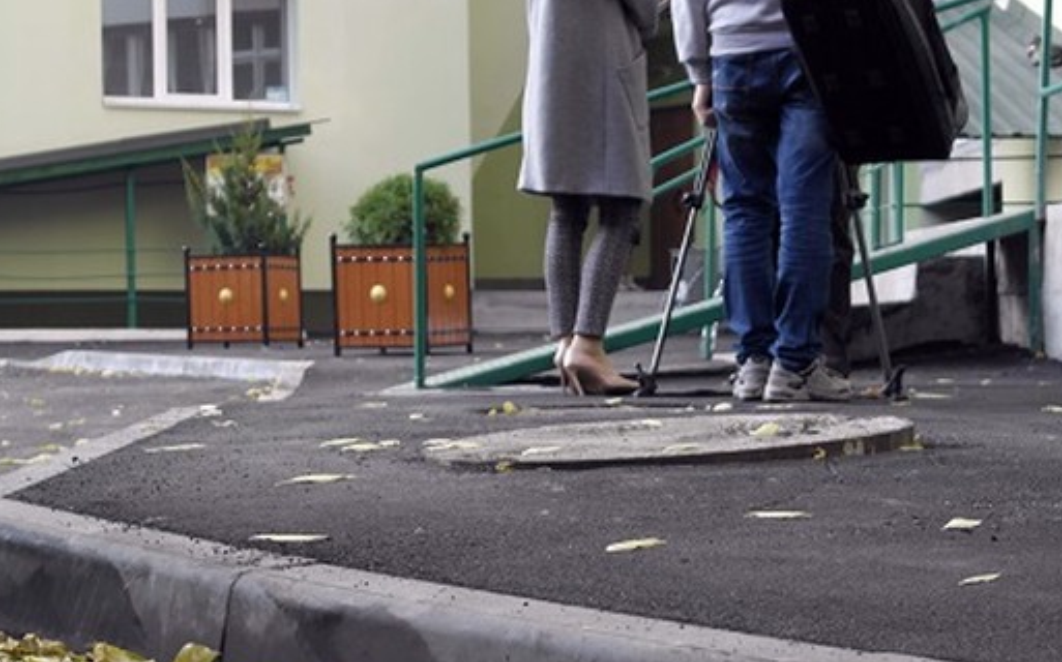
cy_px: 468
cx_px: 576
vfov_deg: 13.6
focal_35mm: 96
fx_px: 2777
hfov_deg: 21.6
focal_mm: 45
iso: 400
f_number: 5.6
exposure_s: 1/160
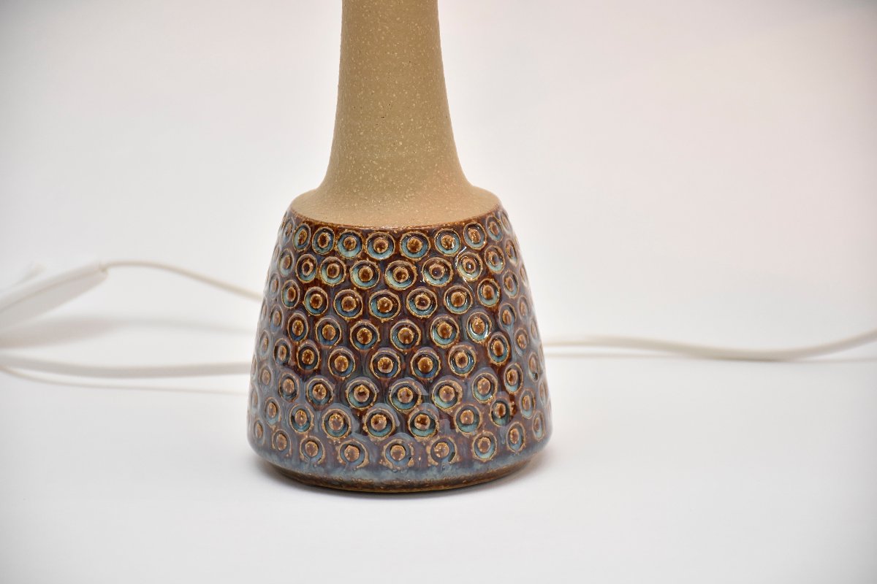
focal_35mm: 183
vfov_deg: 7.5
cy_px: 292
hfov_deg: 11.2
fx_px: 4458
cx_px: 438
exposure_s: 1/160
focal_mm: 122
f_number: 5.6
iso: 800
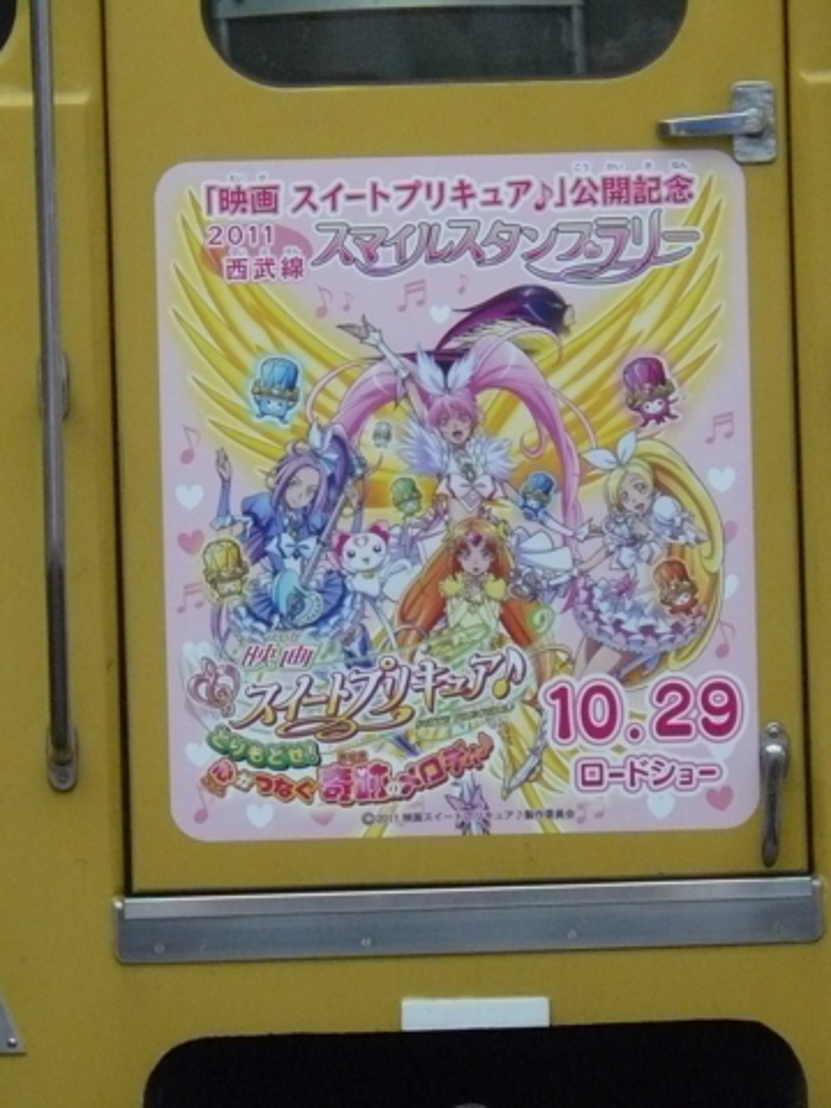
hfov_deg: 4.2
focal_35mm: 350
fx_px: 11203
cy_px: 554
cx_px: 416
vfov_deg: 5.7
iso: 400
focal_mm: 38.9
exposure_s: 1/80
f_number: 3.3
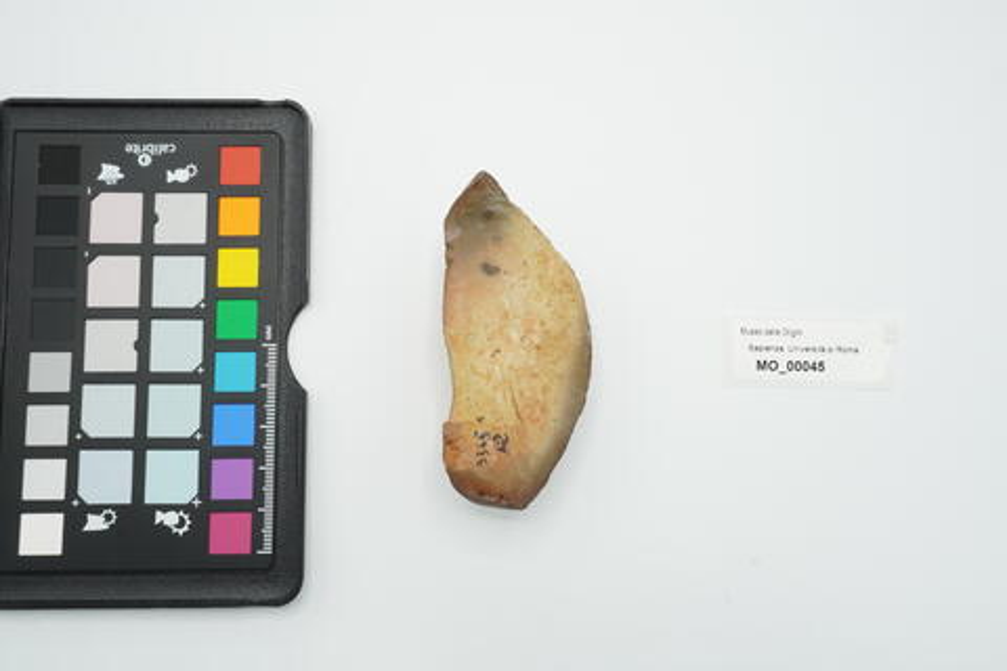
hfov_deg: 53.1
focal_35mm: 36
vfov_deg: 36.9
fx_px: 1007
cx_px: 504
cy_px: 336
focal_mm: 24
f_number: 16
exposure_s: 1/10
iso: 100
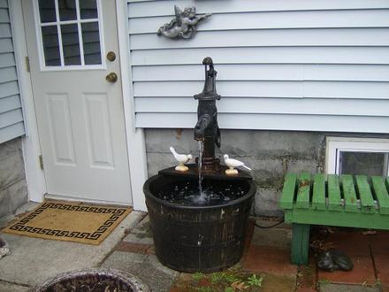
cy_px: 146
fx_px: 405
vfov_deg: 39.7
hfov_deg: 51.4
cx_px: 194
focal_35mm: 36
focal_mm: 6
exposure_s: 1/105
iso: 100
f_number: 2.8
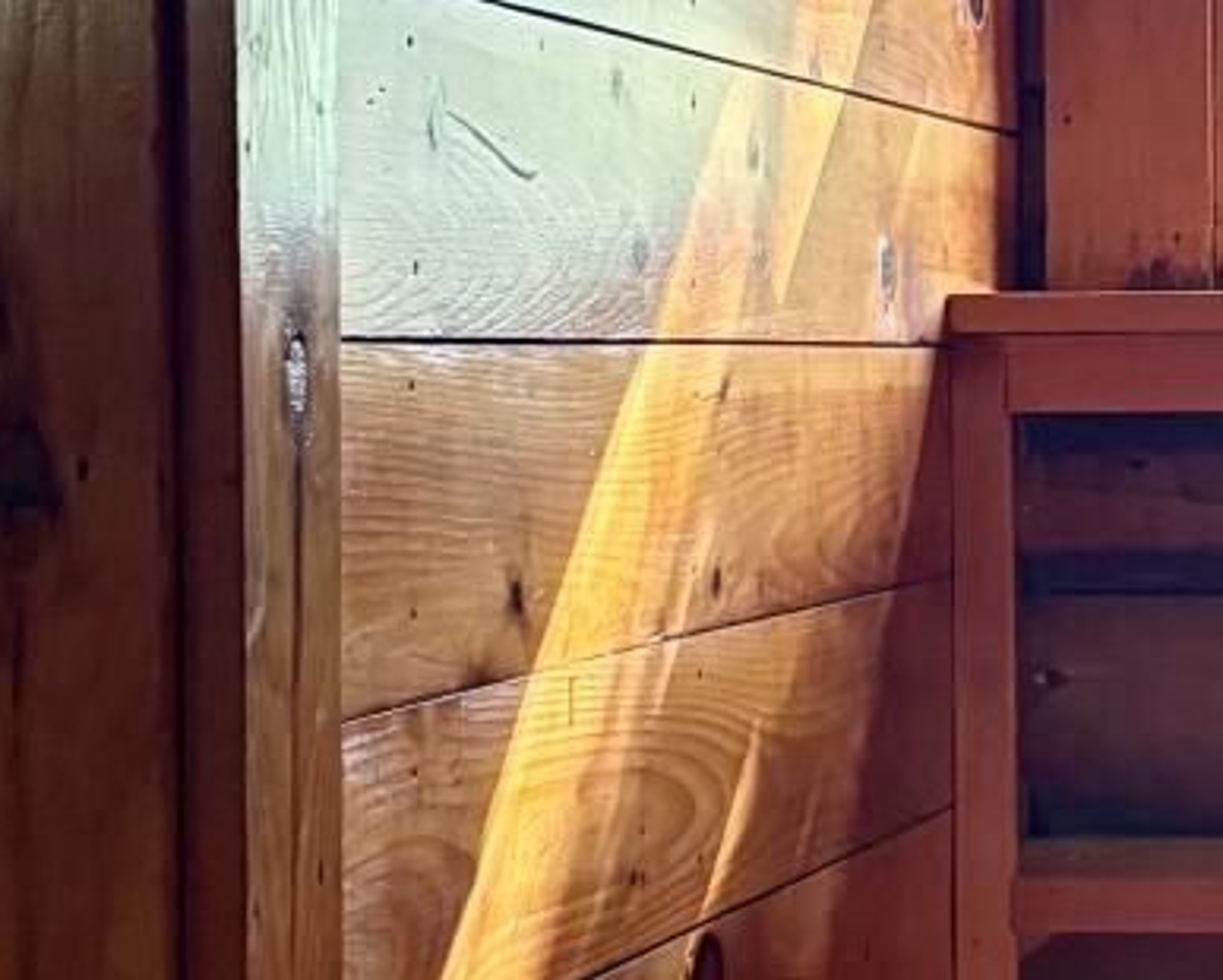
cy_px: 405
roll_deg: +0.9
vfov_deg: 11.8
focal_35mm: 131
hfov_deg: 14.2
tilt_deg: -0.6
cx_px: 1523
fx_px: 4744
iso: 200
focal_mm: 5.96
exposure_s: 1/60
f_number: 1.6
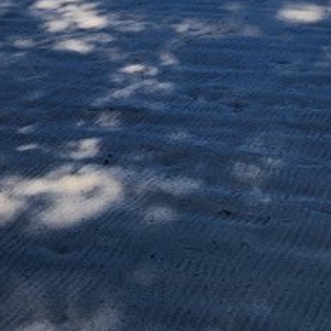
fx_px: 1179
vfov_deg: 15.3
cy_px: -94
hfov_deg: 16.0
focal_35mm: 109
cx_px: 192
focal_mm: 5.4
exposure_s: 1/1391
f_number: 1.8
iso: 20
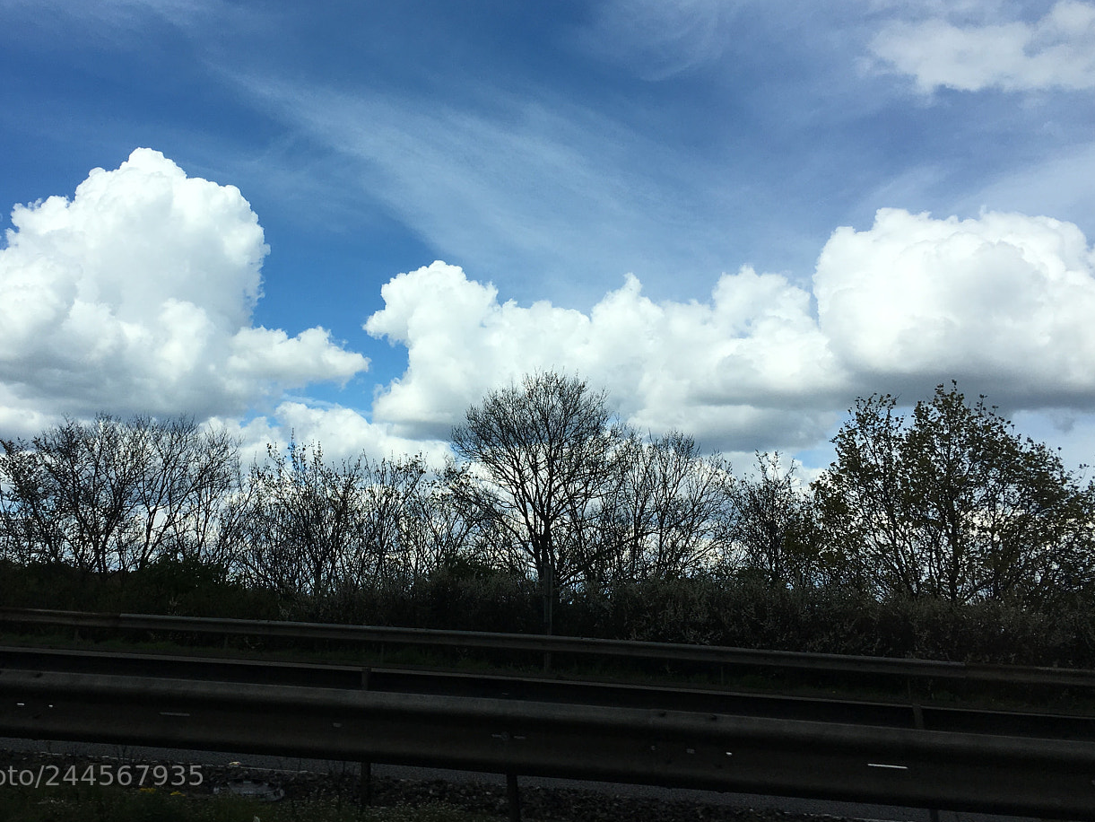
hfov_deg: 48.7
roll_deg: -1.7
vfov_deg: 37.5
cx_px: 452
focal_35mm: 38
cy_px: 308
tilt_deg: +10.4
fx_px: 1202
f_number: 2.2
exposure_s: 1/2653
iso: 25
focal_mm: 4.15
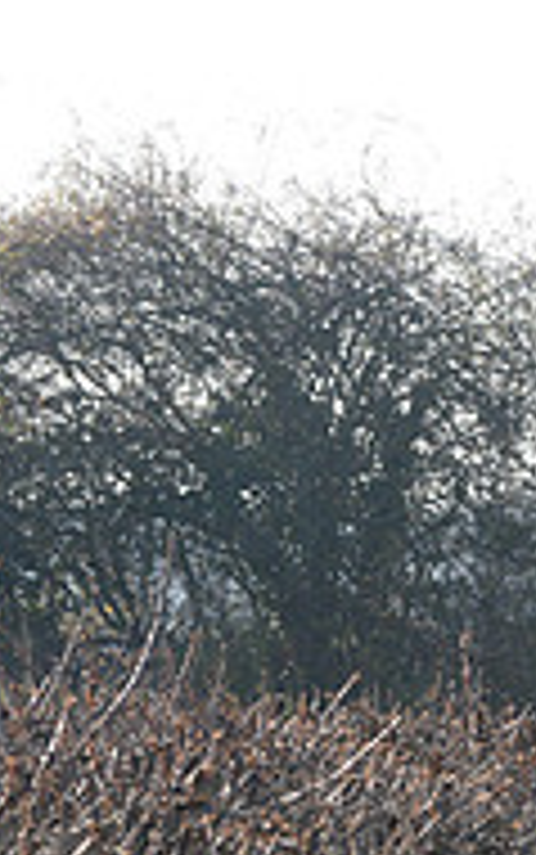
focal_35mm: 419
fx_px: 9778
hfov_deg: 3.1
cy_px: 724
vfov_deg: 5.0
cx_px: 1135
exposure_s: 1/1250
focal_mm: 135
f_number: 6.3
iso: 1000
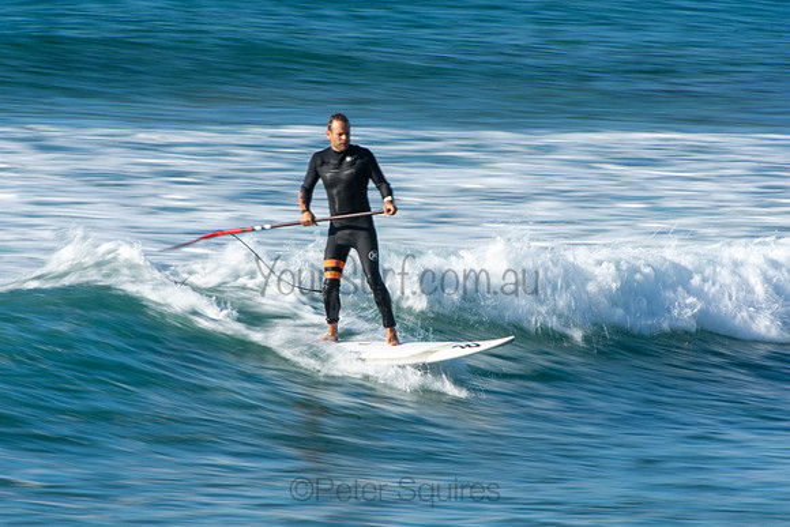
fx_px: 13169
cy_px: 264
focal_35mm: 600
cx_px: 395
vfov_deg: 2.3
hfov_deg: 3.4
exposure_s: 1/20
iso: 100
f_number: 29
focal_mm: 400
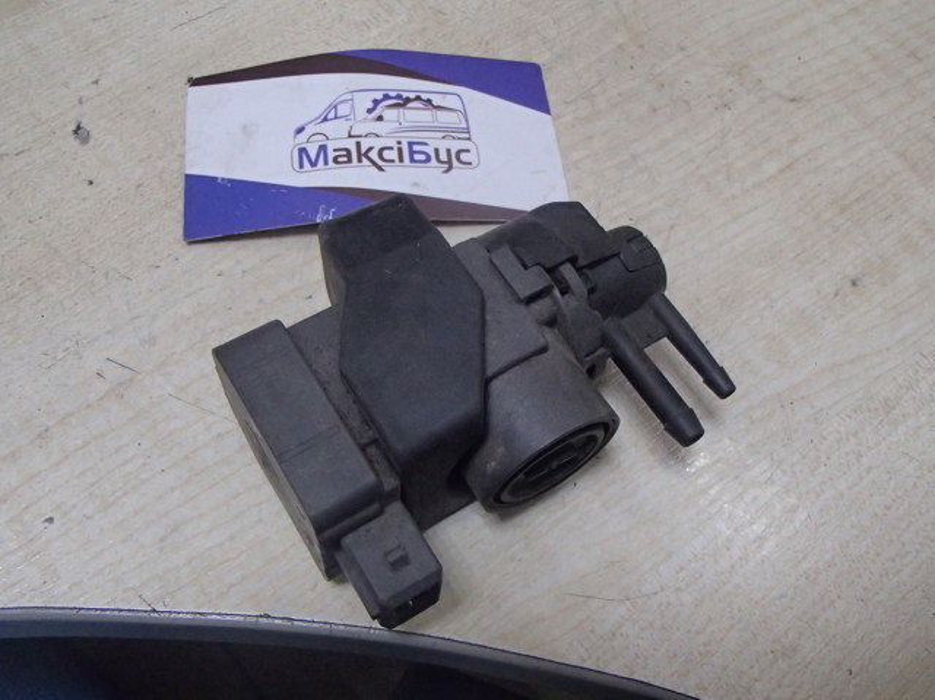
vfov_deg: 38.6
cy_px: 350
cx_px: 468
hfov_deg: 50.2
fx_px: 999
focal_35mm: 37
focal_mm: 6.64
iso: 800
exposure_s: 1/60
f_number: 4.7
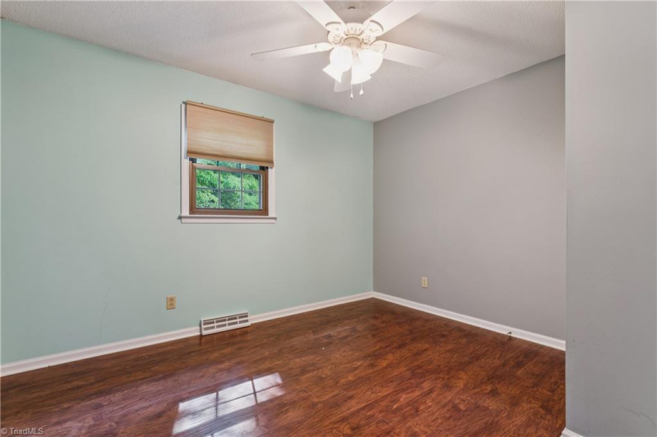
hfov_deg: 94.0
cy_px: 218
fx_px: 306
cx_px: 328
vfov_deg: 71.0
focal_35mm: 17
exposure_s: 1.3
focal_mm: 16.8
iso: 200
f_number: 13
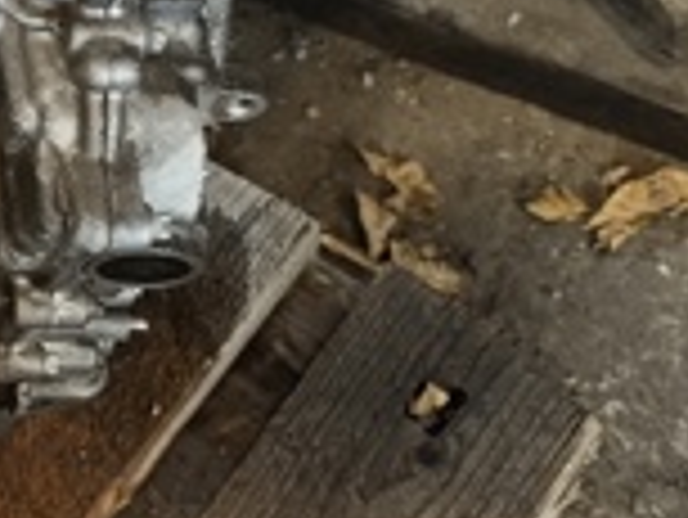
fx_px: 1910
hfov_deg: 17.2
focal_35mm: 96
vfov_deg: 14.7
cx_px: -497
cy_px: -180
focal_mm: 6.11
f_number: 1.7
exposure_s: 1/33.3
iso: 1250
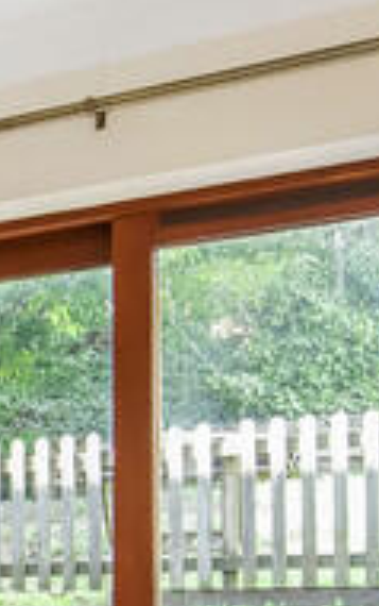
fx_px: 1271
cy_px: 600
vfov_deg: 25.5
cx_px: -414
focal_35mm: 77
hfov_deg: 13.9
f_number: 7.1
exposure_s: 1/20
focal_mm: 14
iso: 400
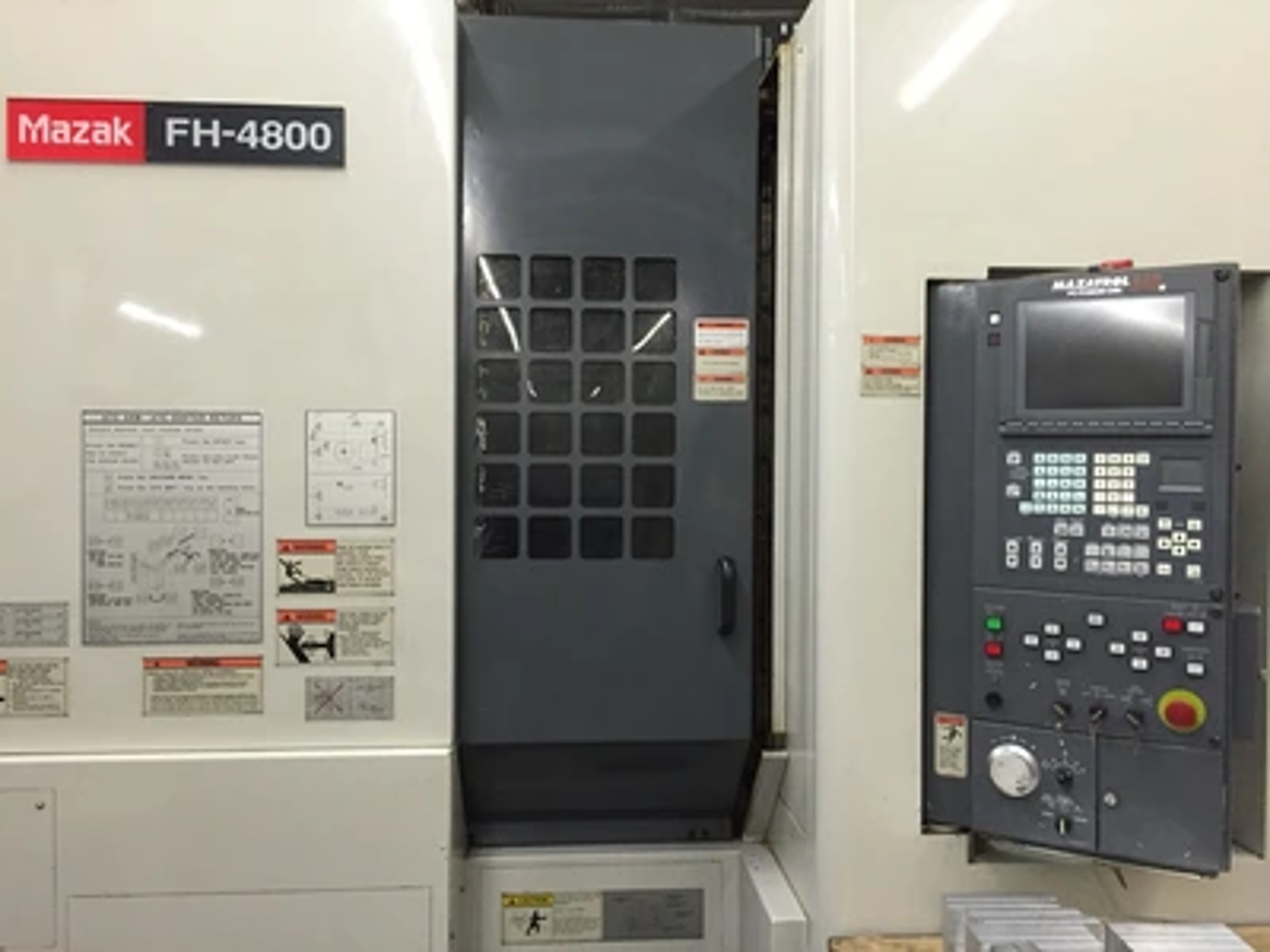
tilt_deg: -1.1
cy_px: 476
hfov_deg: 61.7
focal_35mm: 29
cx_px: 635
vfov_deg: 48.2
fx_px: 1064
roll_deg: -0.4
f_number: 2.2
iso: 200
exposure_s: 1/30
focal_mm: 4.15
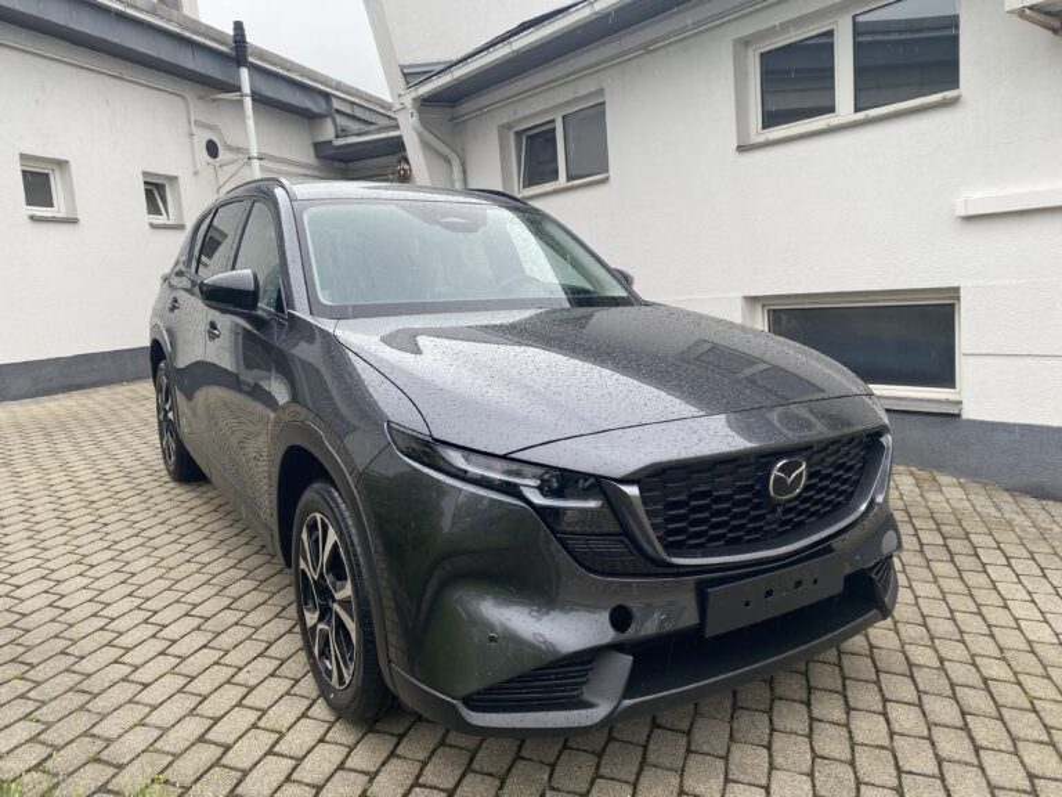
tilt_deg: -6.3
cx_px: 531
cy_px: 398
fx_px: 798
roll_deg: +3.5
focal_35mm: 26
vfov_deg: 53.1
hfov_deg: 67.3
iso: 32
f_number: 1.8
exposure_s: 1/444
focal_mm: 4.25
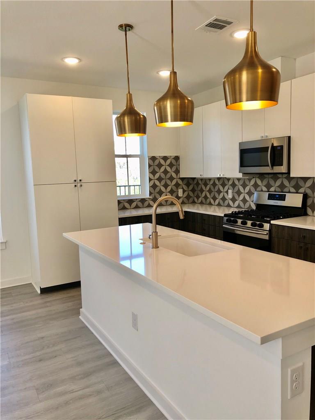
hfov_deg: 49.7
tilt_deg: -6.8
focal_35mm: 28
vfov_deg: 63.4
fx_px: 340
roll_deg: +2.7
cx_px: 158
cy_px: 210
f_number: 1.8
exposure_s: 1/120
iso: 40
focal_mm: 3.99
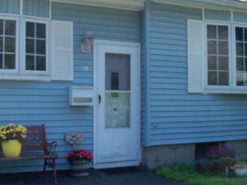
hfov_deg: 35.4
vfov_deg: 27.0
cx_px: 101
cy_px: 99
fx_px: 385
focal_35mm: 54
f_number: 3
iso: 80
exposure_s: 1/320
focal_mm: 6.3
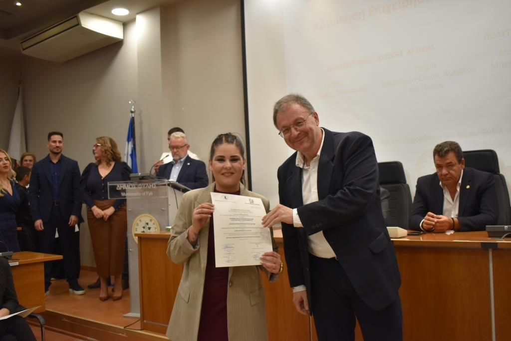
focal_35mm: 34
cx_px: 256
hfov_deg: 55.1
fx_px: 490
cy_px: 170
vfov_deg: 38.4
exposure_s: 1/160
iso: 800
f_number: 3.8
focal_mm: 23
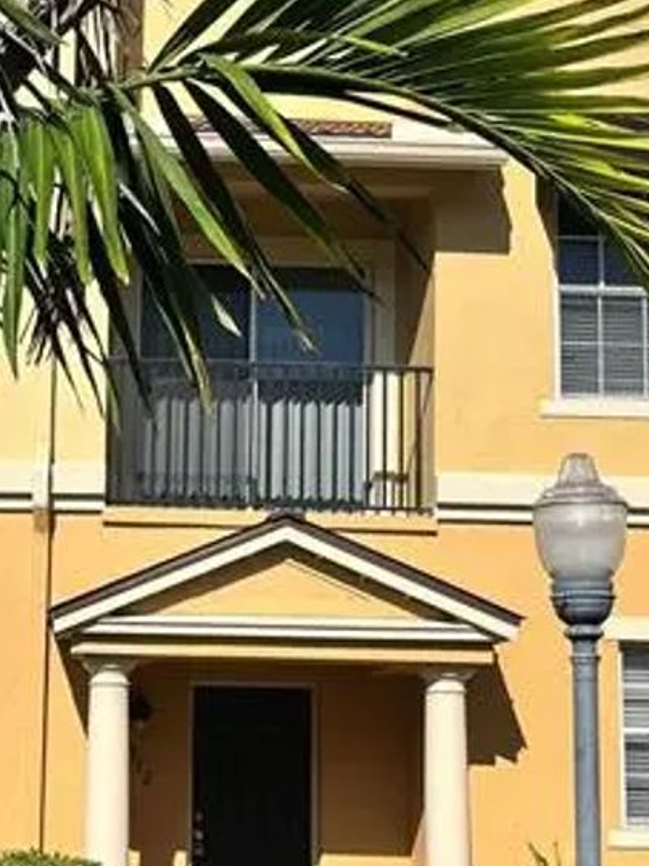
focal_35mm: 66
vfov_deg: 29.3
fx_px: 1651
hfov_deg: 21.9
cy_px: 521
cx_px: 119
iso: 50
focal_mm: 5.1
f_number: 1.6
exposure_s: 1/5556
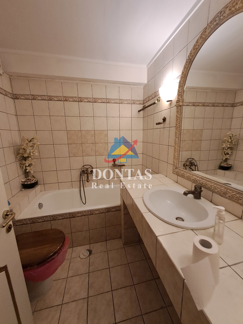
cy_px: 162
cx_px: 122
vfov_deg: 106.2
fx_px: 122
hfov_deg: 89.9
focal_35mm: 13
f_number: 2.2
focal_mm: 1.42
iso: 250
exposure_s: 1/50
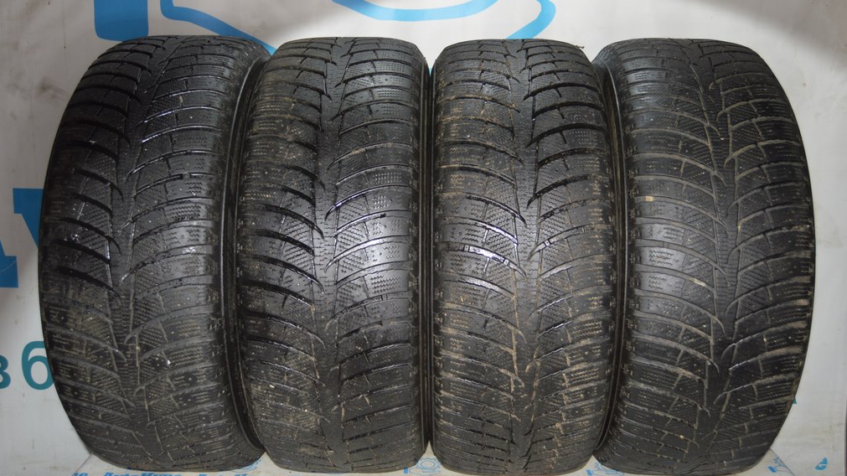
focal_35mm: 35
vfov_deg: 33.6
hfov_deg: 56.6
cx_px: 423
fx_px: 786
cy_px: 198
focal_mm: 22
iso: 400
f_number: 4
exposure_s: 1/60
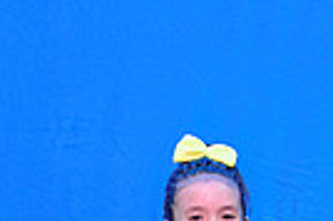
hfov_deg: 1.9
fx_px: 10227
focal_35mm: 1107
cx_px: 353
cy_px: 287
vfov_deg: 1.2
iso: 1250
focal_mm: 160
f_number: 2.8
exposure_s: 1/320
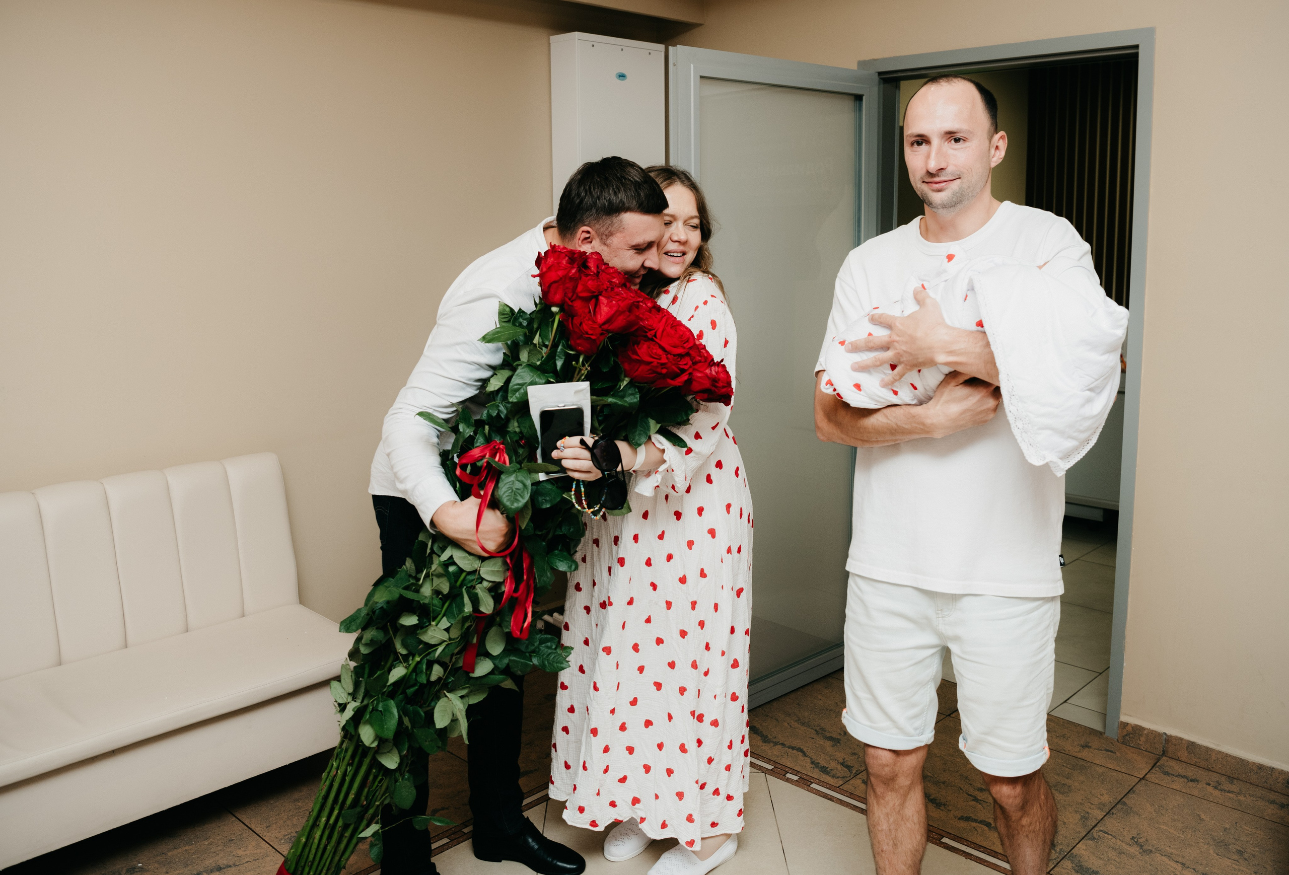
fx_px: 1102
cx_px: 658
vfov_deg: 43.2
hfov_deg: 60.6
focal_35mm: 31
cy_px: 376
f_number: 4
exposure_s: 1/160
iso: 200
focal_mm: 26
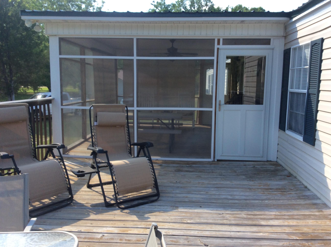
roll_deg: -0.9
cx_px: 166
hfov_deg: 56.9
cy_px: 124
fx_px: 306
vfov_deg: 44.1
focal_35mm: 32
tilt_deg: -8.2
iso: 32
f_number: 2.4
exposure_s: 1/596
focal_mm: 3.3
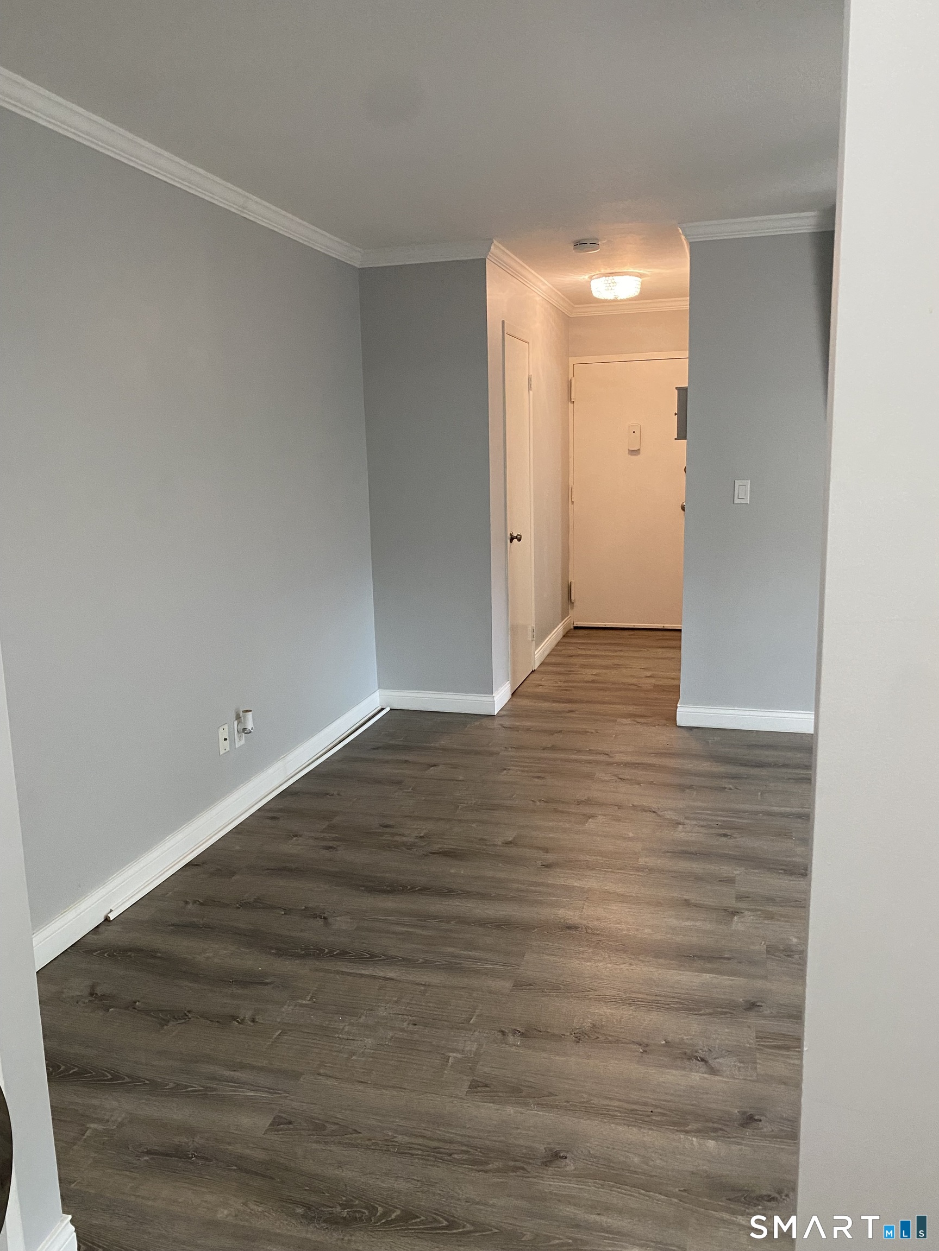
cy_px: 626
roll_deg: +1.3
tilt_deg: -9.2
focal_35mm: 26
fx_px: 940
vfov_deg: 67.3
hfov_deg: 53.1
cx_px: 470
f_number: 1.8
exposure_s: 1/60
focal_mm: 4.25
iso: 400
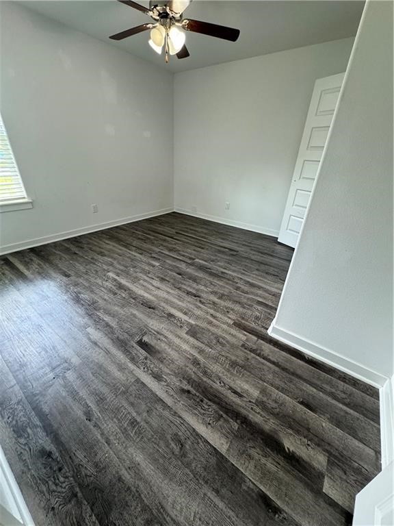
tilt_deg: -28.0
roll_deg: -1.7
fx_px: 212
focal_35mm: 14
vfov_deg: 102.1
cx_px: 197
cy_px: 263
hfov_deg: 85.7
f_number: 2.2
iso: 250
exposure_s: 1/120
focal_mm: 2.22
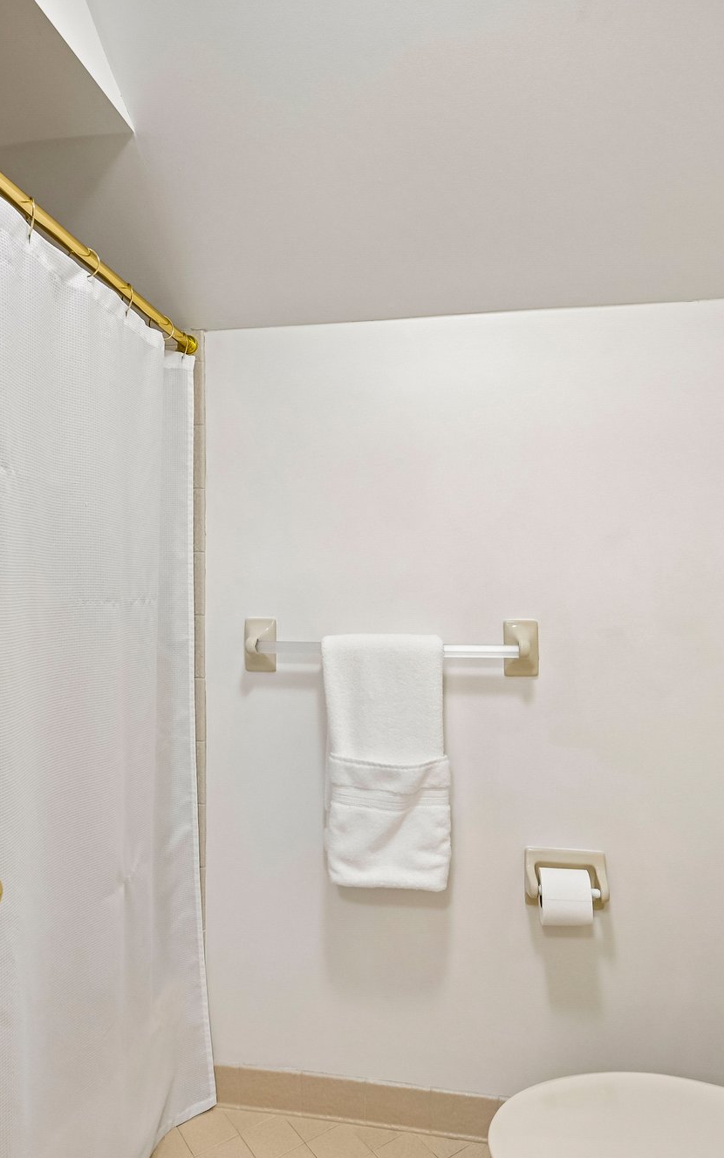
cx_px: 360
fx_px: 695
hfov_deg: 55.1
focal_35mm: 22
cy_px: 594
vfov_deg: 79.6
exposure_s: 1/6
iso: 400
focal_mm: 14
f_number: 8
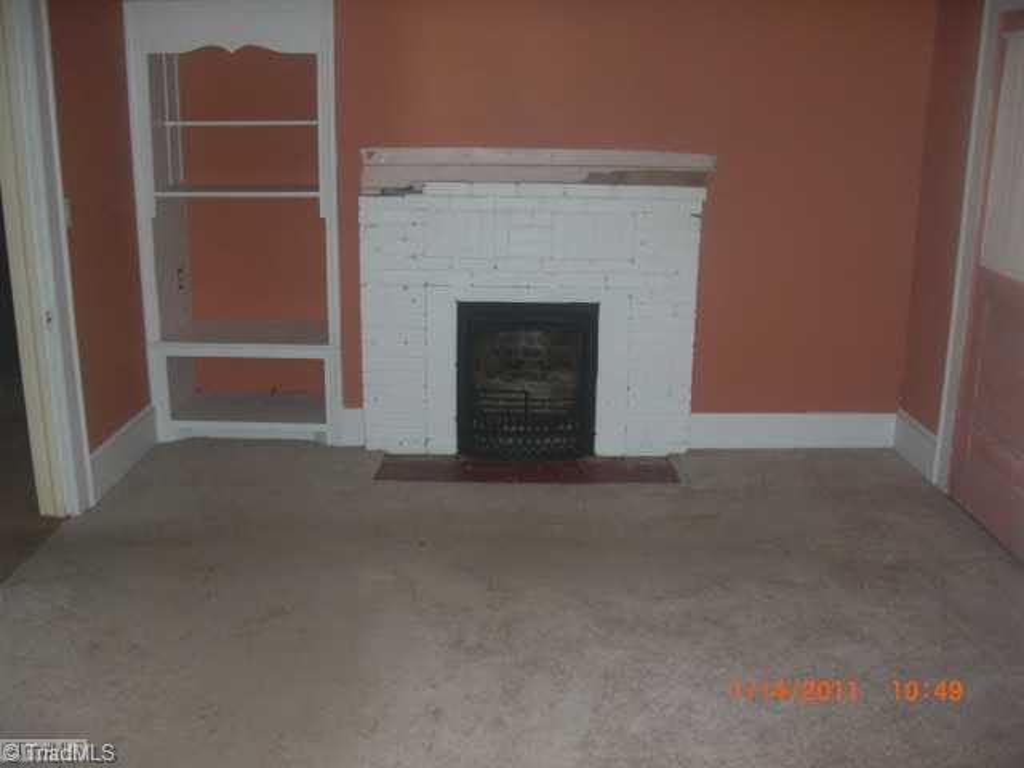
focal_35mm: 36
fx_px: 1065
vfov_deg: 39.7
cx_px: 512
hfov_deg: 51.4
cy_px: 384
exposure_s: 1/60
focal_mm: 6.3
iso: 200
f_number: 2.8
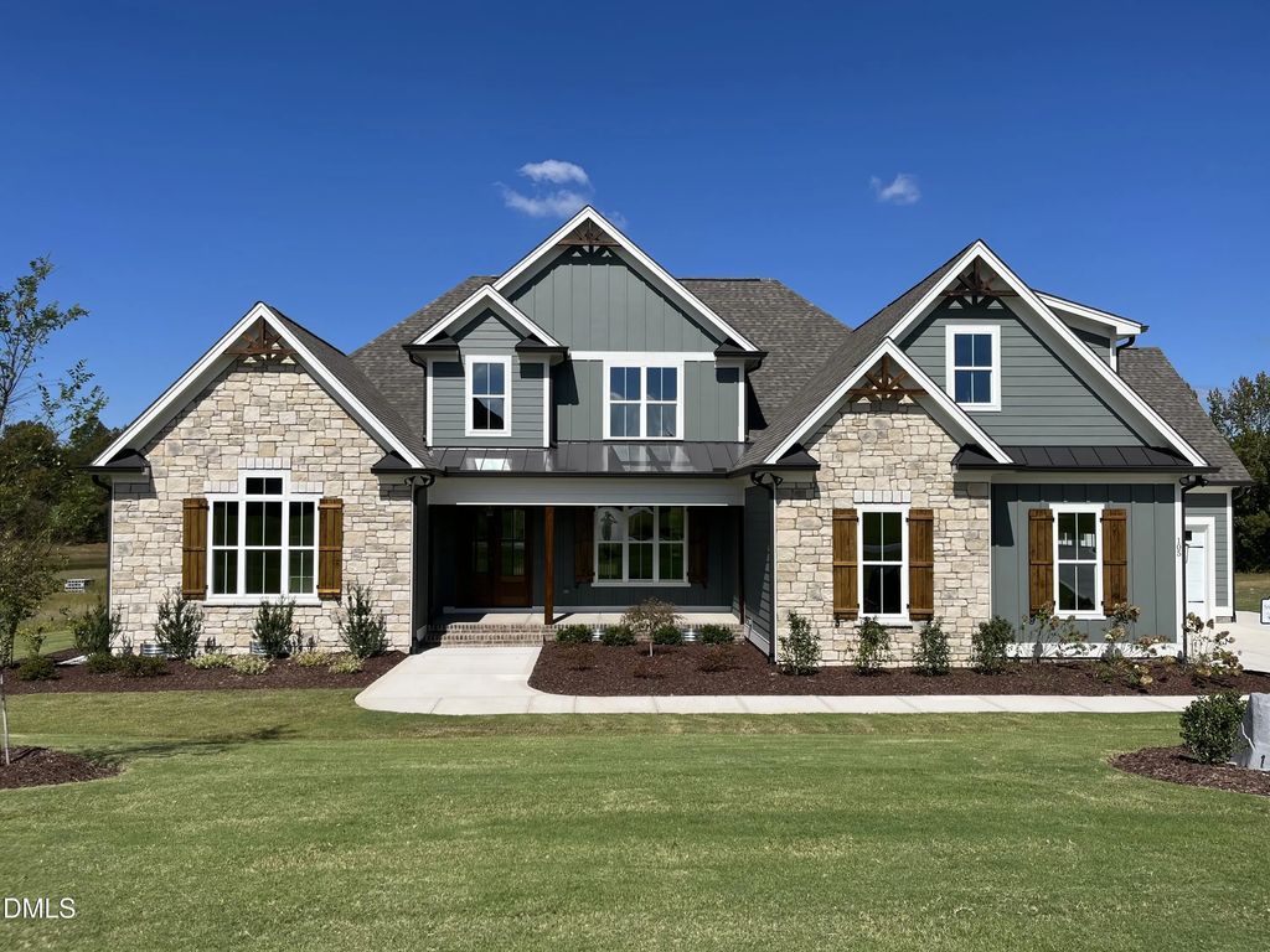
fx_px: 954
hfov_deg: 67.3
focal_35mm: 26
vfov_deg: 53.1
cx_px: 635
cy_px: 476
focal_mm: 5.1
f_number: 1.6
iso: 50
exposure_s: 1/5556
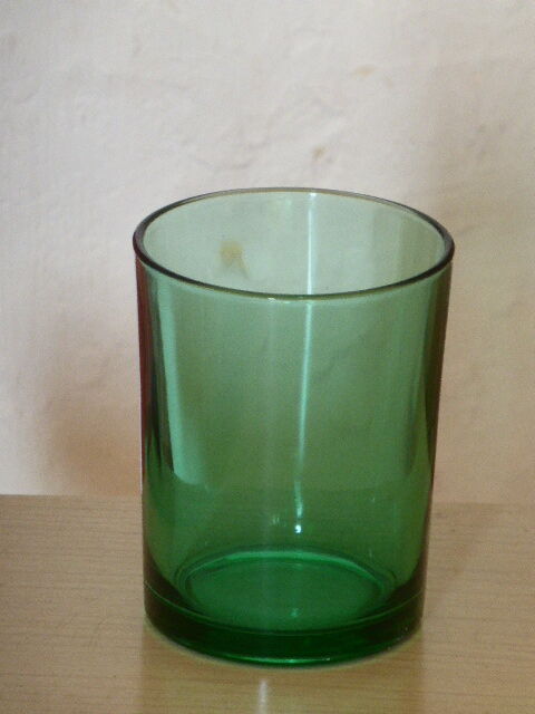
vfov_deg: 5.8
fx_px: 7089
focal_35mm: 344
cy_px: 357
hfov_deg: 4.3
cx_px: 268
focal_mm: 55.7
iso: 400
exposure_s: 1/50
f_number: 5.9
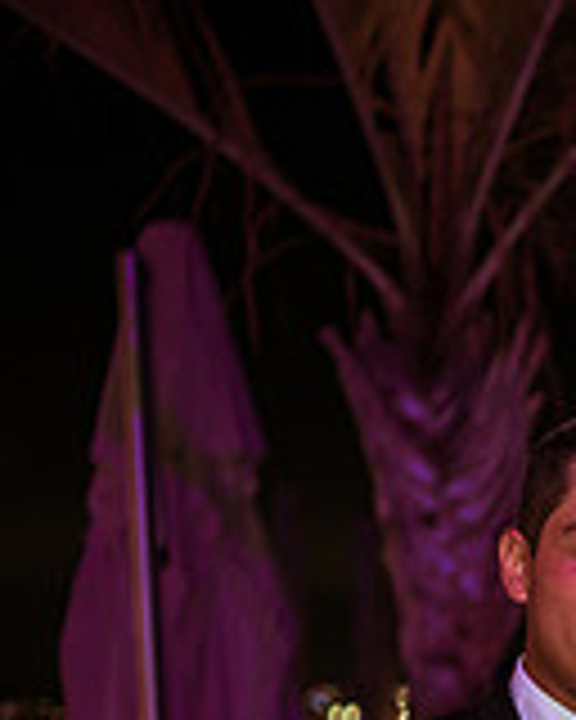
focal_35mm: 119
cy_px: 864
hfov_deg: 11.7
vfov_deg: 15.6
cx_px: 1125
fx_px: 2536
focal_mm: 35
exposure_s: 1/100
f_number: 1.8
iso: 1600
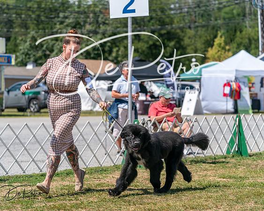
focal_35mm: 131
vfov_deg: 11.8
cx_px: 132
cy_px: 106
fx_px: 1020
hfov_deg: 14.7
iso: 200
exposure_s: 1/1600
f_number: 4.5
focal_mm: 116
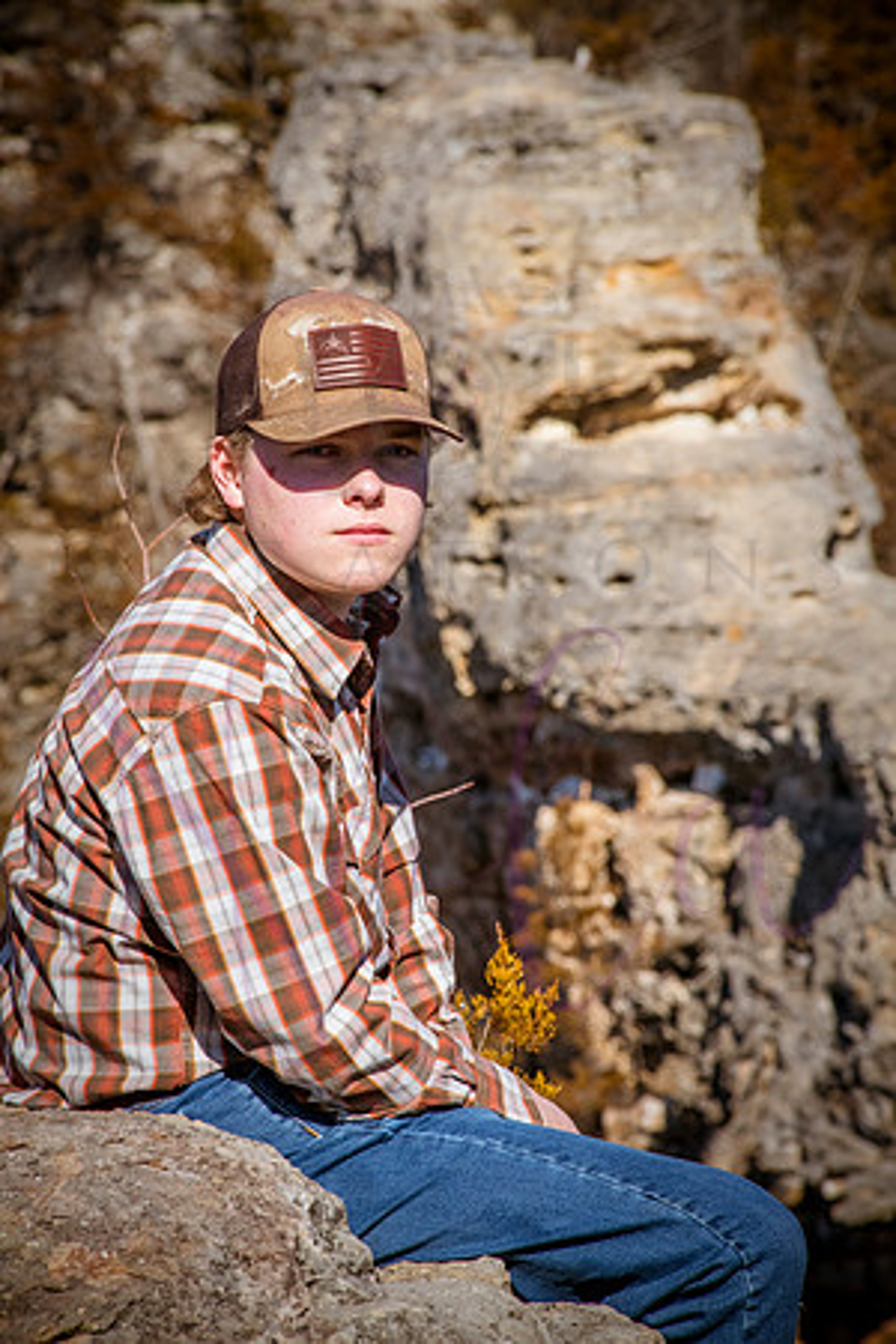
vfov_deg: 10.3
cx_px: 448
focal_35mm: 200
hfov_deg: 6.9
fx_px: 7466
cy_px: 672
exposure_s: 1/1000
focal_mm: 200
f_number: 18
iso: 800
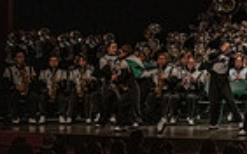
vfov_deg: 6.2
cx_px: 455
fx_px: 1413
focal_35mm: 210
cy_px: 45
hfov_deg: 9.5
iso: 5000
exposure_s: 1/640
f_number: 4
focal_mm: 50
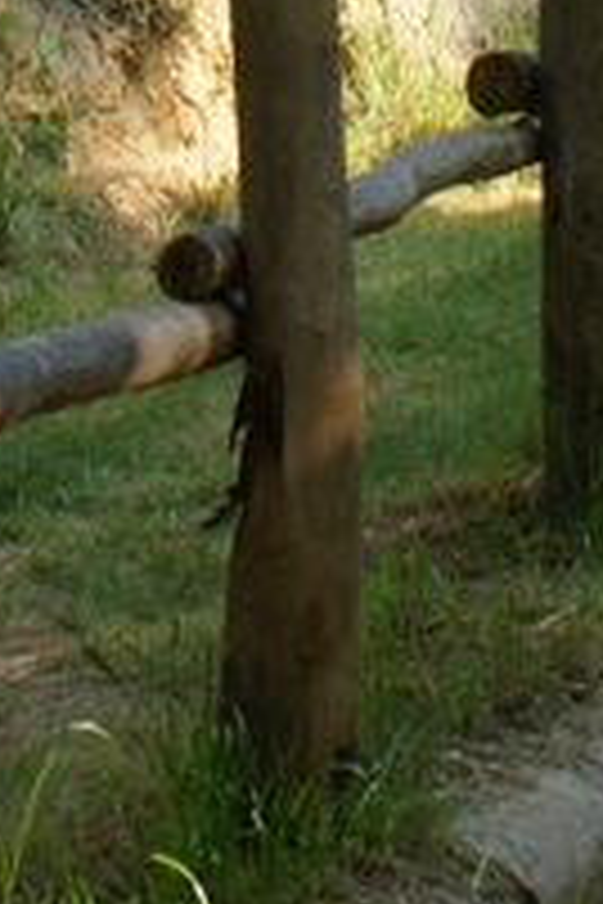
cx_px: 549
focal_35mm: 258
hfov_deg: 5.3
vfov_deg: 7.6
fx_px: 6482
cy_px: -908
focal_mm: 26
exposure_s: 1/125
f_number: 6.3
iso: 100
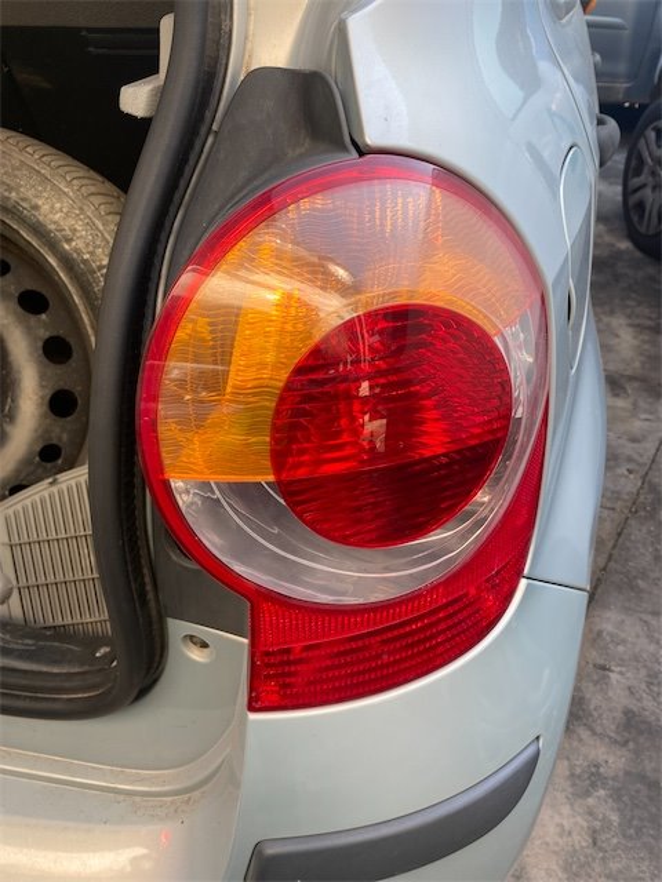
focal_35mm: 26
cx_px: 331
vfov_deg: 67.3
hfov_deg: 53.1
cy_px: 441
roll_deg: +0.0
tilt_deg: -38.6
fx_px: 663
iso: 32
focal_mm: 4.25
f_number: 1.8
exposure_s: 1/145
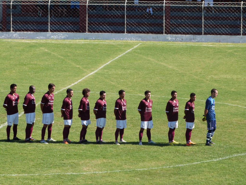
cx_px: 123
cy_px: 92
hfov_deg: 9.2
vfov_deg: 6.9
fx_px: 1521
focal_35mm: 214
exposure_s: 1/250
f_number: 5.6
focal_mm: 38.6
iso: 100
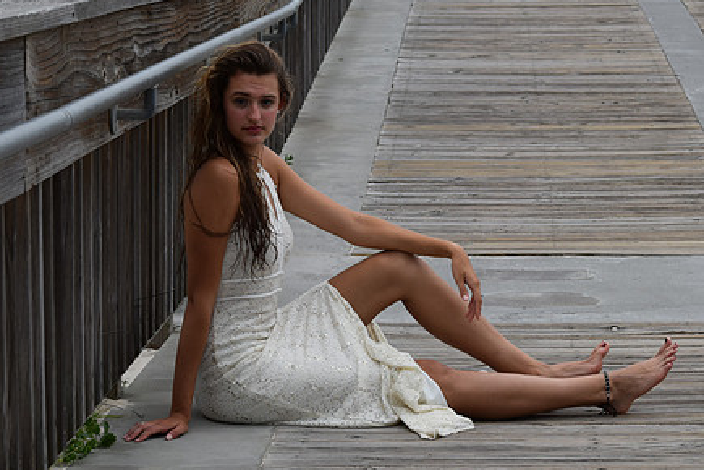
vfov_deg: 11.4
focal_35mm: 120
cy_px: 212
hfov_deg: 17.0
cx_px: 450
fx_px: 2346
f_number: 8
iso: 200
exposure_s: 1/250
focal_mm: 60
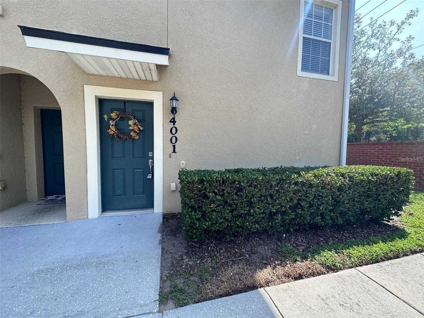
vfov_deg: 85.7
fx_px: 171
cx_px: 212
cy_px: 159
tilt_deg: -3.3
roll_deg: -0.9
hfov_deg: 102.1
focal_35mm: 14
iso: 40
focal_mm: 2.22
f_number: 2.2
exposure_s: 1/493
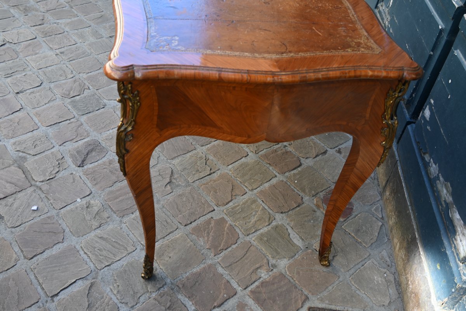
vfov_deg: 39.1
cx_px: 233
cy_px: 156
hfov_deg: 56.1
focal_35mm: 34
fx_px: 437
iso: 100
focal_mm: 22.5
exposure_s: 1/80
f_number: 4.5
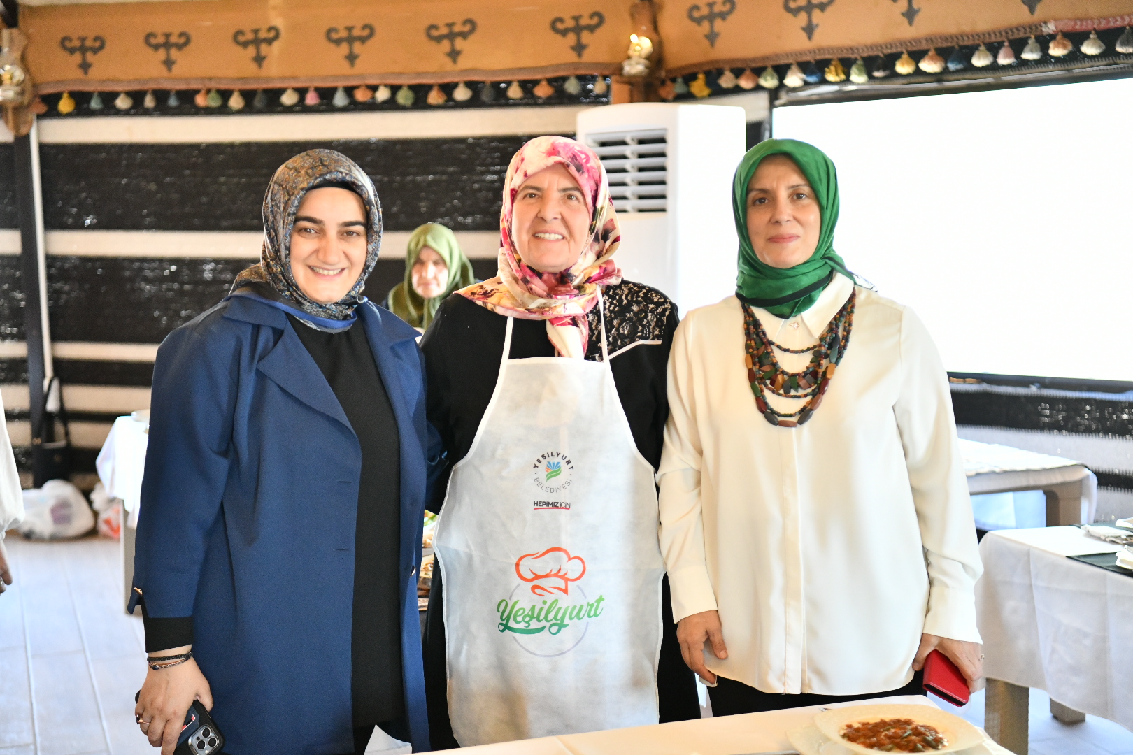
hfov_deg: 38.2
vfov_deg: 26.0
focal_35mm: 52
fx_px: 1636
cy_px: 378
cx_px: 566
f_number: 2.8
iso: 4000
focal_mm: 52
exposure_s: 1/400
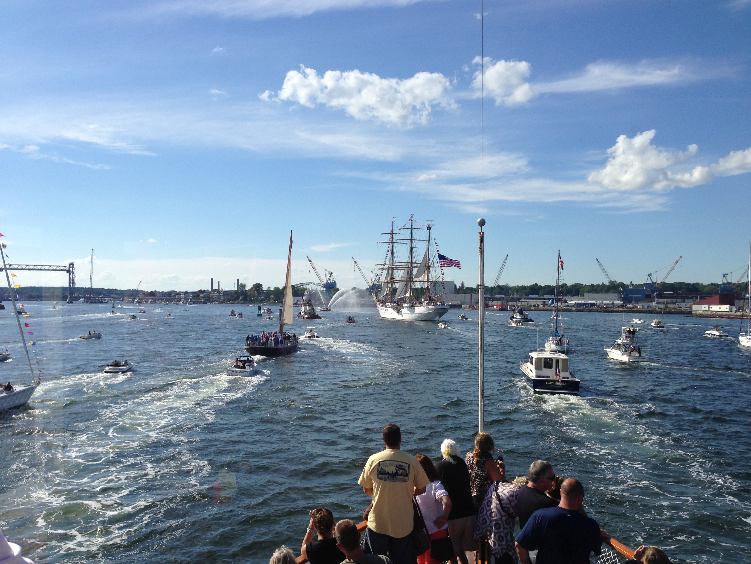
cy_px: 282
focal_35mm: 33
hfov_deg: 55.4
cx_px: 376
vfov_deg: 42.9
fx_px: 716
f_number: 2.4
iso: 50
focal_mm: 4.13
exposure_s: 1/2088
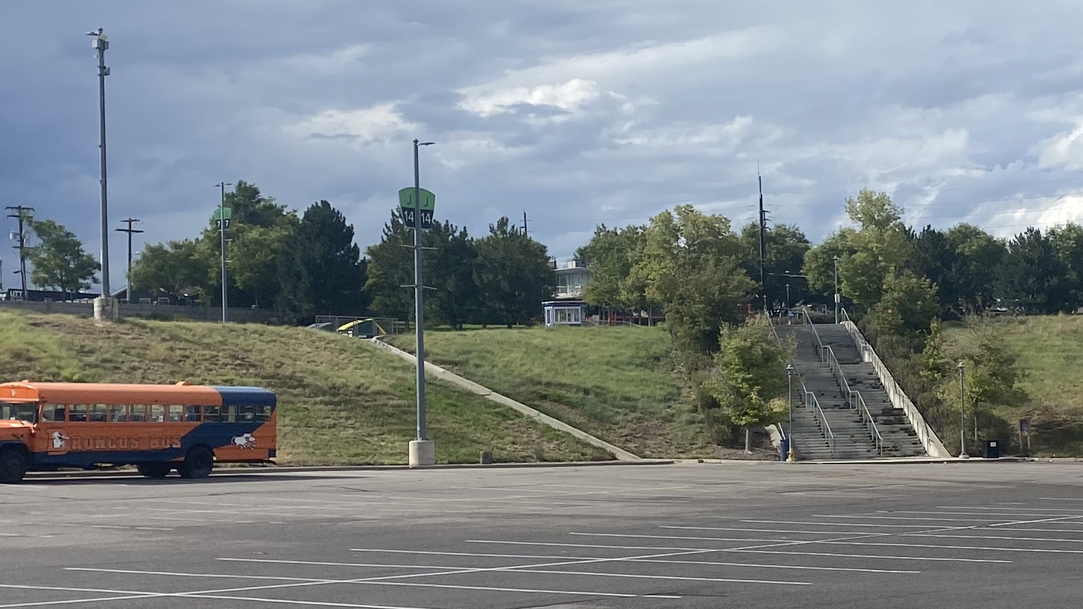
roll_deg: +2.0
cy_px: 402
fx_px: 2068
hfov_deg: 28.4
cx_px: 942
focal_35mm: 72
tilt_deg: +1.7
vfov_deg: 16.7
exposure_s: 1/4608
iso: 32
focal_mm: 4.25
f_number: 1.8
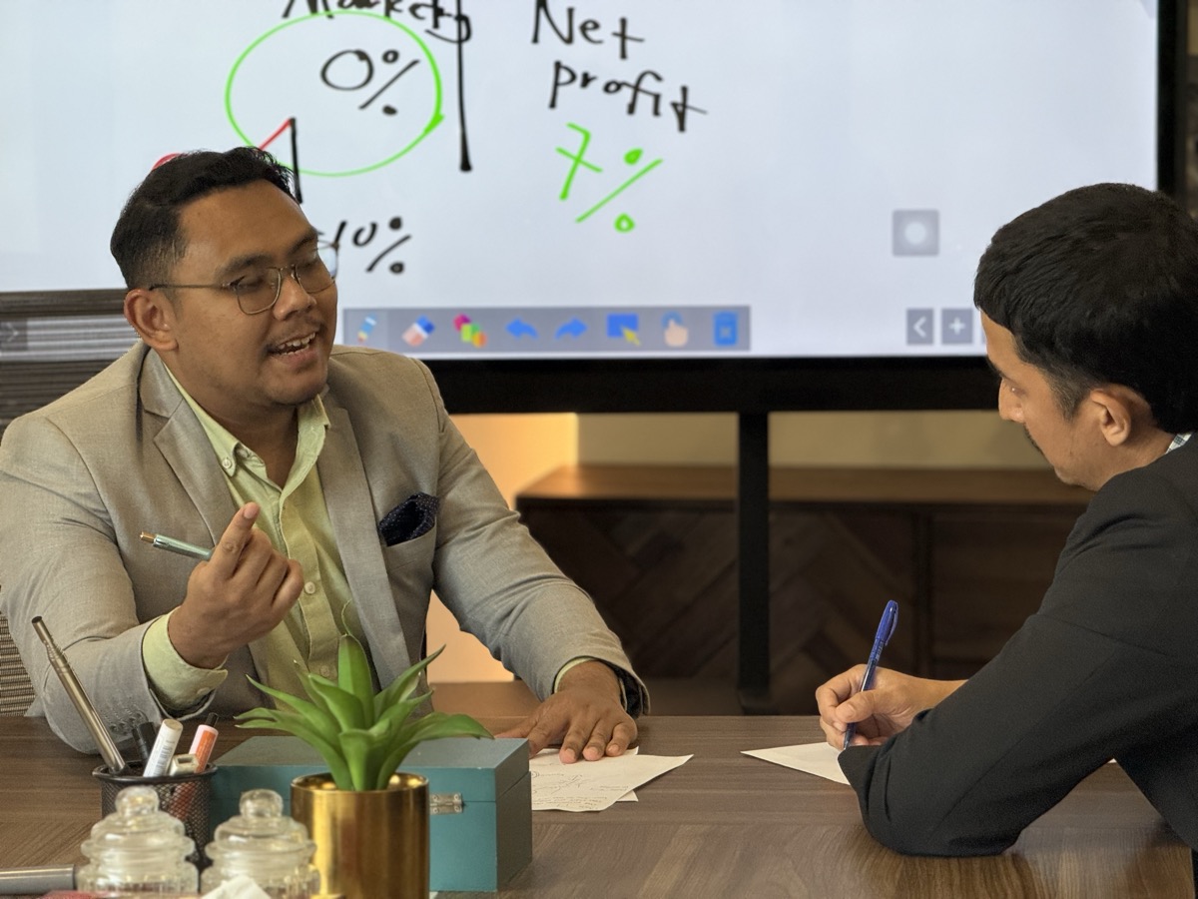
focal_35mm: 120
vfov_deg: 12.3
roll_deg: -0.4
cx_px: 599
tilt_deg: -4.9
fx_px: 4153
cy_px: 450
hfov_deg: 16.4
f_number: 2.8
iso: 160
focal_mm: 15.66
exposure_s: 1/99
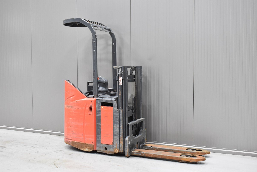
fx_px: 311
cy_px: 86
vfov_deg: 30.8
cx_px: 128
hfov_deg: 45.0
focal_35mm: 44
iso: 1600
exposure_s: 1/25
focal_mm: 29
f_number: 5
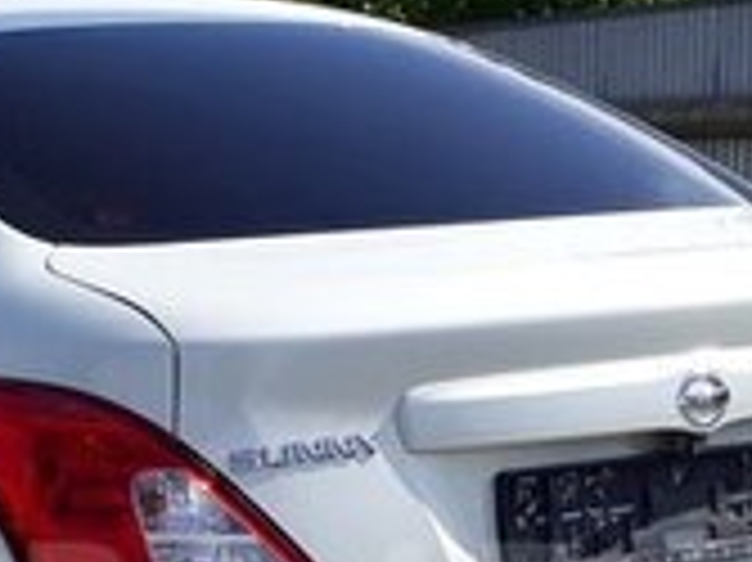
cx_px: 122
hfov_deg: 18.2
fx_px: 2323
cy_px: 609
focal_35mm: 107
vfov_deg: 13.6
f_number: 1.9
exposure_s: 1/1497
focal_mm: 3.6
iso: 40
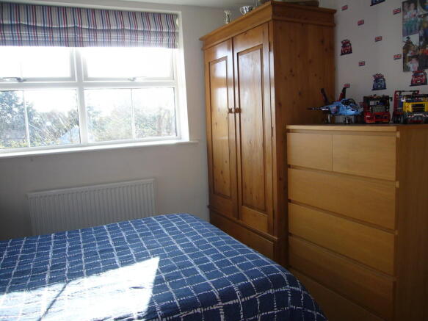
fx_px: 346
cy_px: 160
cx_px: 214
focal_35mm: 28
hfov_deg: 63.5
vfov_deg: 49.7
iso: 80
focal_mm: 4.6
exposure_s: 1/60
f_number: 2.8
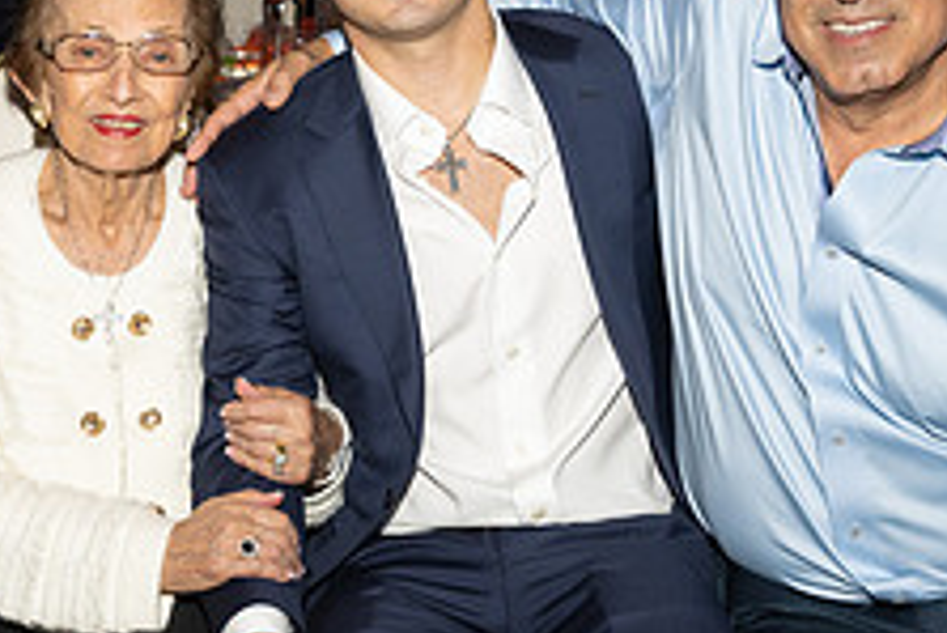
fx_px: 1869
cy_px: 270
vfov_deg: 19.2
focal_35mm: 71
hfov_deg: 28.2
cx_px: 286
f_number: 5.6
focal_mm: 24
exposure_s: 1/100
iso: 800
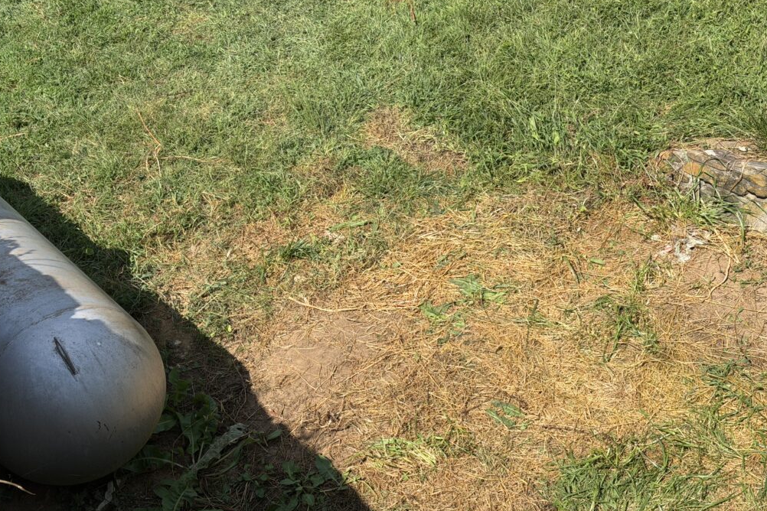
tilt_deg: -39.6
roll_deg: +12.7
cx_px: 380
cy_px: 272
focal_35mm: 51
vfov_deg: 26.5
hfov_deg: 38.9
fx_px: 1086
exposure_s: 1/3704
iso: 64
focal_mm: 6.76
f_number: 1.78
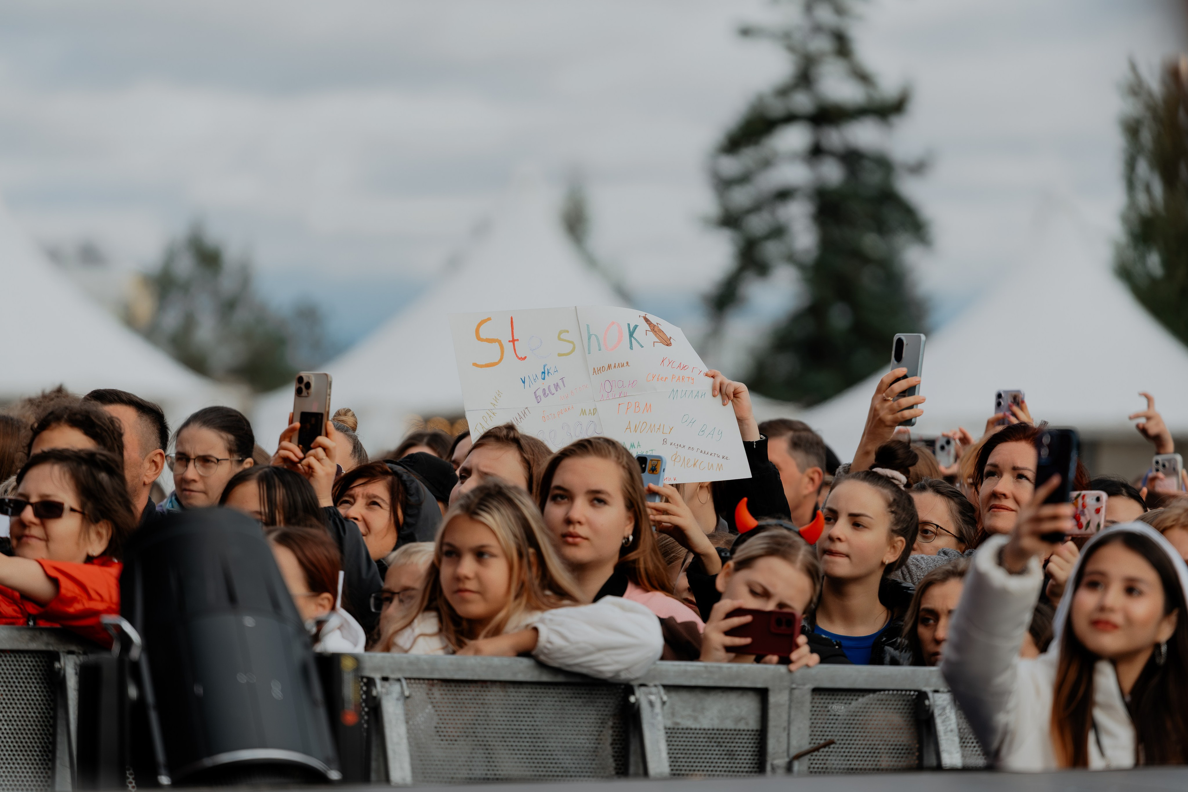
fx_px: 6534
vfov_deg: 6.9
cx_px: 594
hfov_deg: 10.4
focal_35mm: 198
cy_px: 396
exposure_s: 1/1000
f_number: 3.2
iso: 250
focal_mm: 198
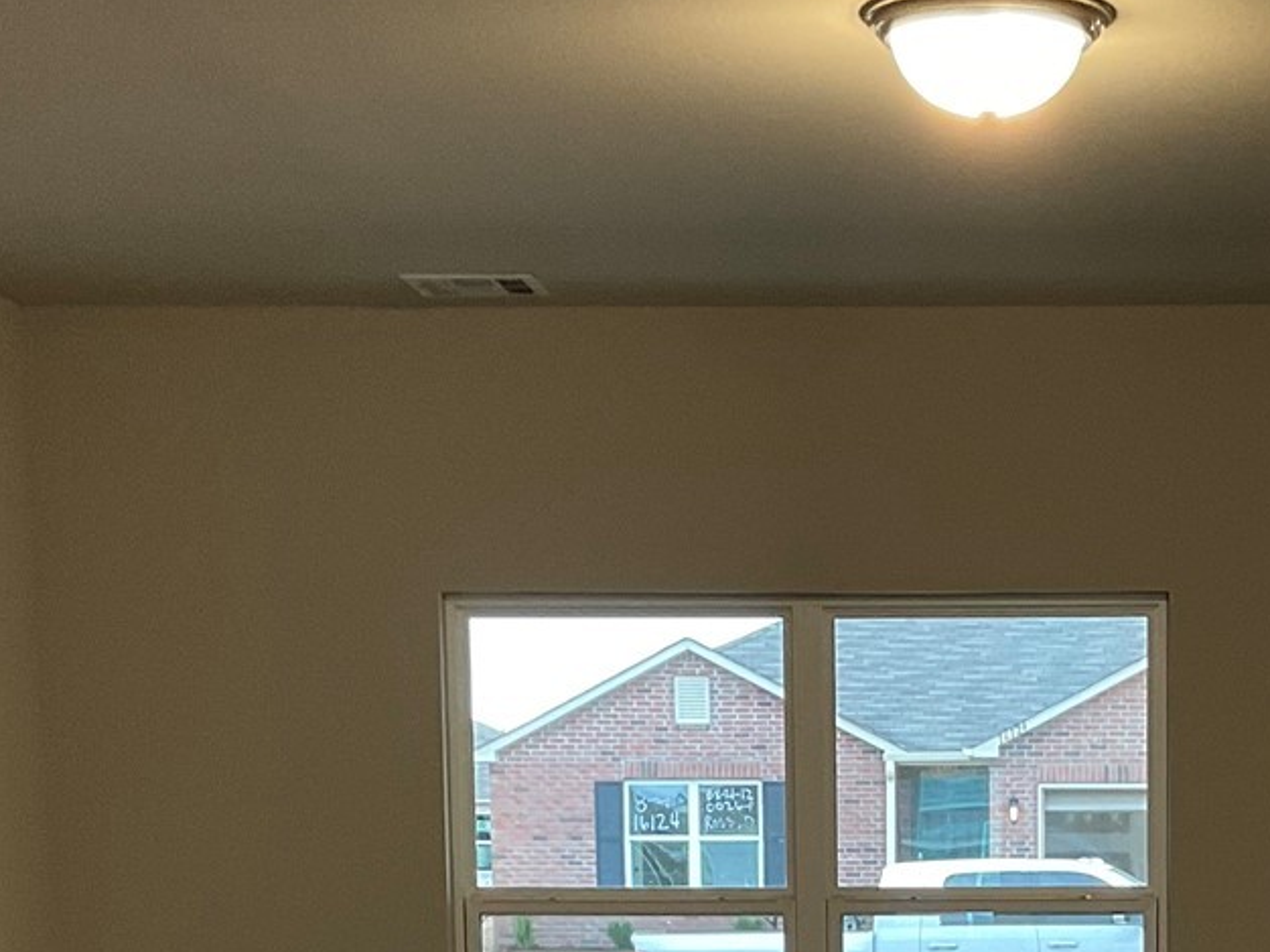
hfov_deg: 21.7
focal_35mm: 89
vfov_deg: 15.7
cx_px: 1037
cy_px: 1248
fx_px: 3264
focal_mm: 3
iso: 50
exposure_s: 1/60
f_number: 1.8
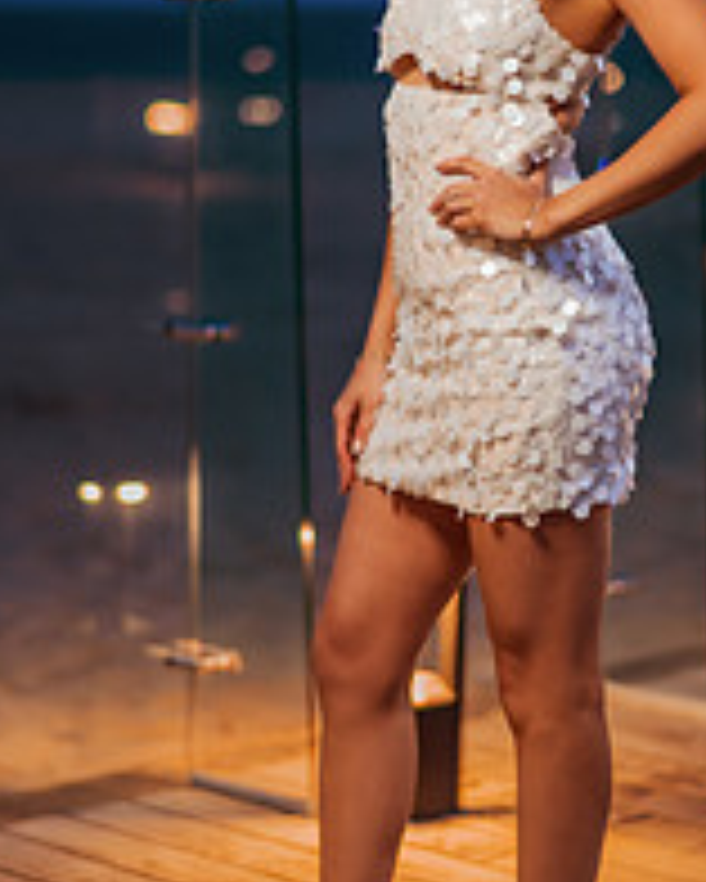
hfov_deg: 12.3
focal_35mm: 125
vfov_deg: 15.4
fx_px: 3262
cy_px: 392
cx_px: 472
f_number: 1.4
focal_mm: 58
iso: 1000
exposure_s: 1/125
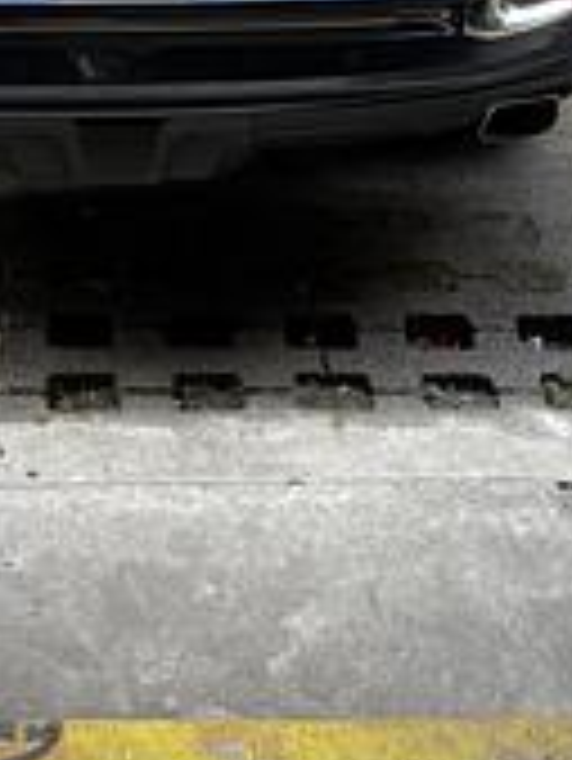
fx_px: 1562
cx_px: 151
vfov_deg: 23.6
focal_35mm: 71
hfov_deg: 20.6
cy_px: -274
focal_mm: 6.76
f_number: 1.78
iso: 100
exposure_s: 1/121
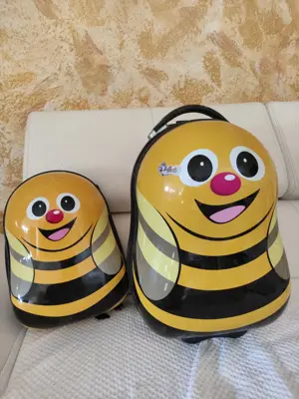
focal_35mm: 25
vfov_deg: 69.4
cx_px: 150
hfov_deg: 54.9
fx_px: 288
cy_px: 200
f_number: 1.79
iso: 500
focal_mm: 4.71
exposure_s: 1/50
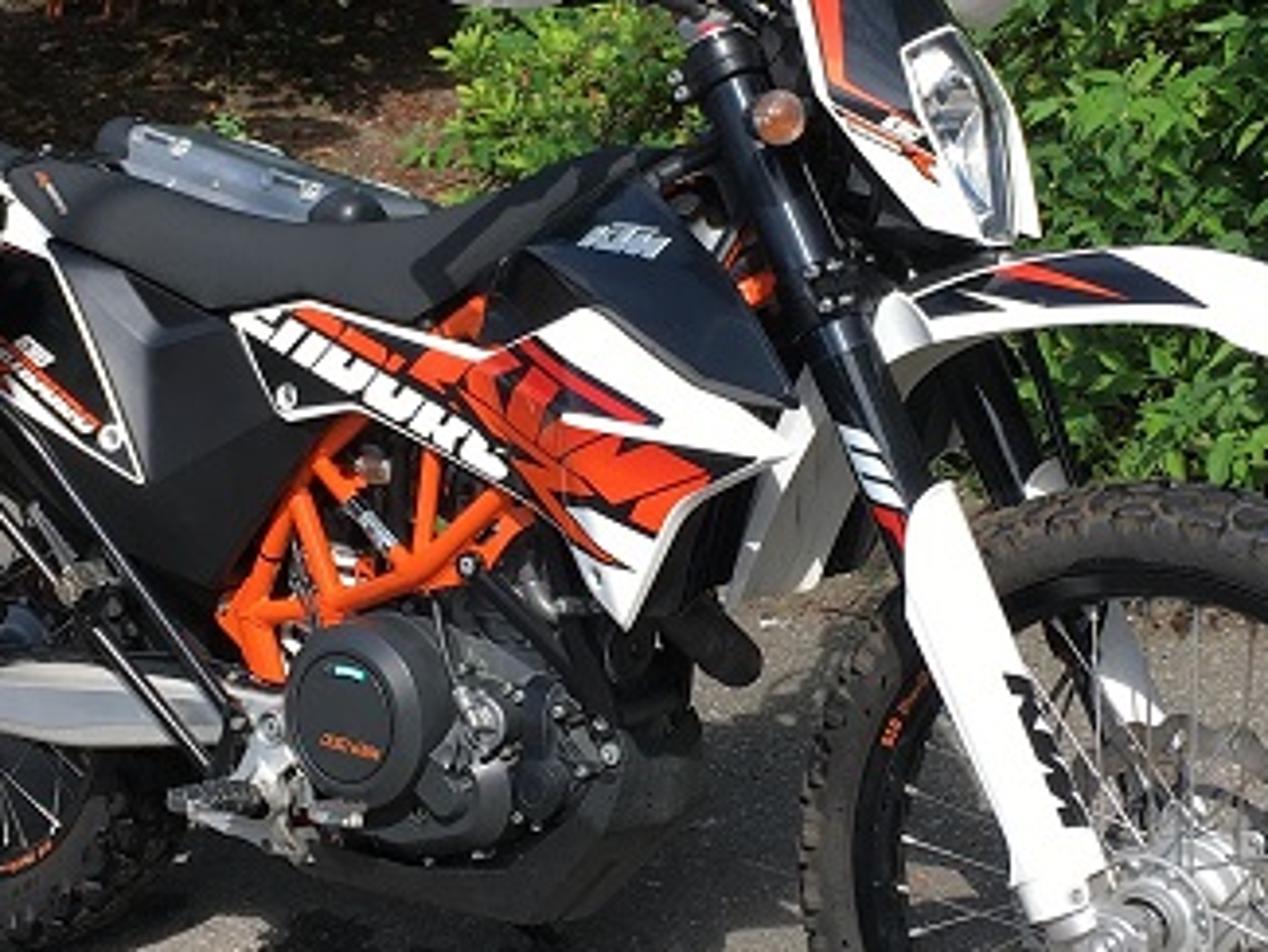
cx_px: 605
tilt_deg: -18.9
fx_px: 2309
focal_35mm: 63
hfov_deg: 30.7
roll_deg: +3.7
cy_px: 447
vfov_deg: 23.3
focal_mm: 4.15
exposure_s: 1/1261
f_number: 2.2
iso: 25
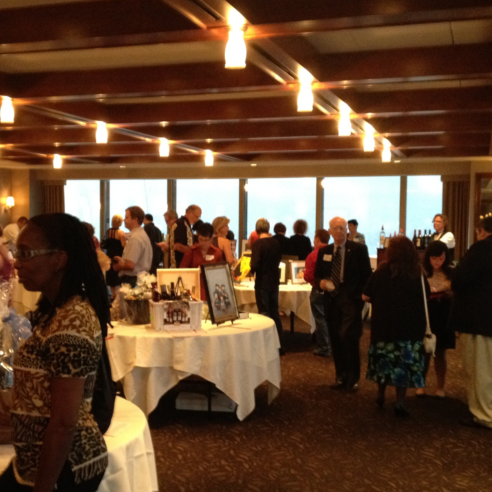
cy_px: 253
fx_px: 836
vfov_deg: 32.8
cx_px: 201
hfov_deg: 32.7
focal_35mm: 52
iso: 400
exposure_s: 1/15
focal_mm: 4.28
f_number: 2.4
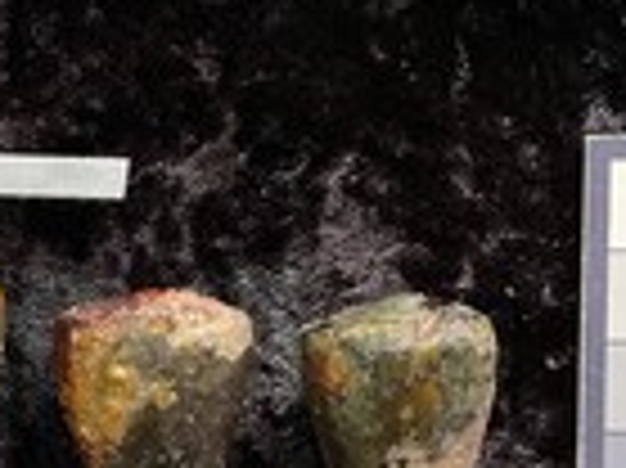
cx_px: 216
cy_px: 493
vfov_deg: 19.4
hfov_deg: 26.6
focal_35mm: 73
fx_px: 1319
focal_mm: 3
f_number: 1.8
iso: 160
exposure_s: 1/60
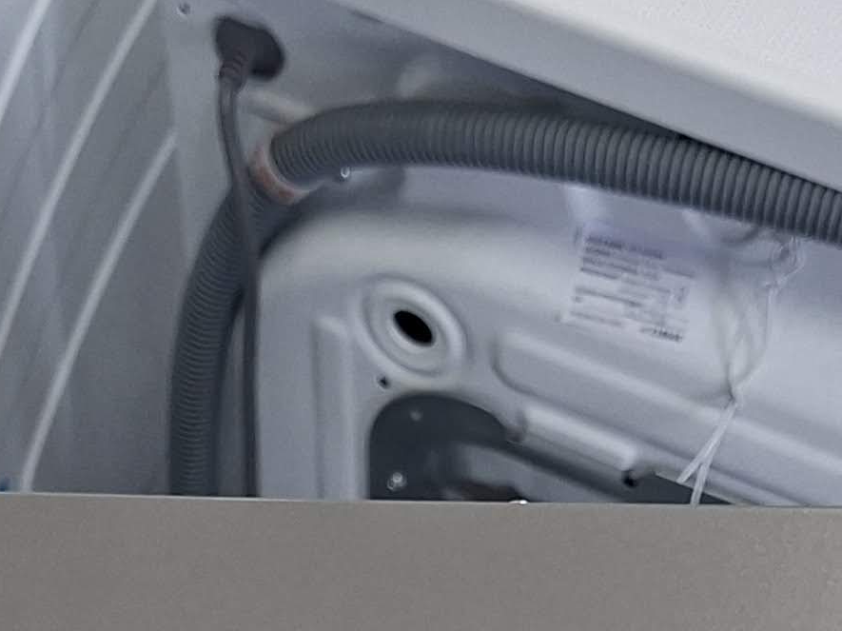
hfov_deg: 18.9
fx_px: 2529
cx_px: 370
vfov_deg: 12.8
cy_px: 1183
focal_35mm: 104
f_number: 1.8
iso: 250
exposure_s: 1/120
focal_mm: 5.54
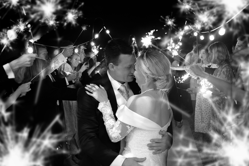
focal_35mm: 35
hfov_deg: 54.4
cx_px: 124
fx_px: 242
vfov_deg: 37.9
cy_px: 83
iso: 1600
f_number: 1.6
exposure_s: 1/250
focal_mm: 35
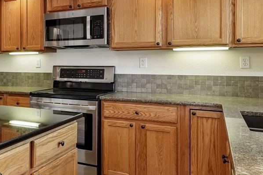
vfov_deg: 31.6
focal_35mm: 42
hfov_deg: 41.4
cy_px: 54
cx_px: 11
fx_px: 307
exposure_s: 1/30
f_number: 8
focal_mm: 10.5
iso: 800
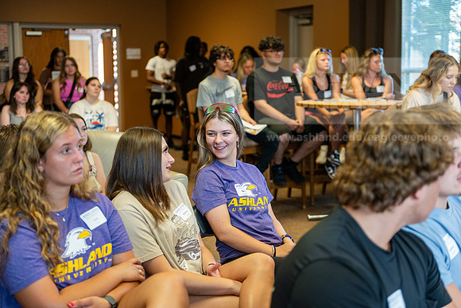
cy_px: 154
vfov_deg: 24.2
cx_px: 230
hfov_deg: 35.6
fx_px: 717
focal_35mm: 56
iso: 1250
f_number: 2.8
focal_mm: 56
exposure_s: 1/200
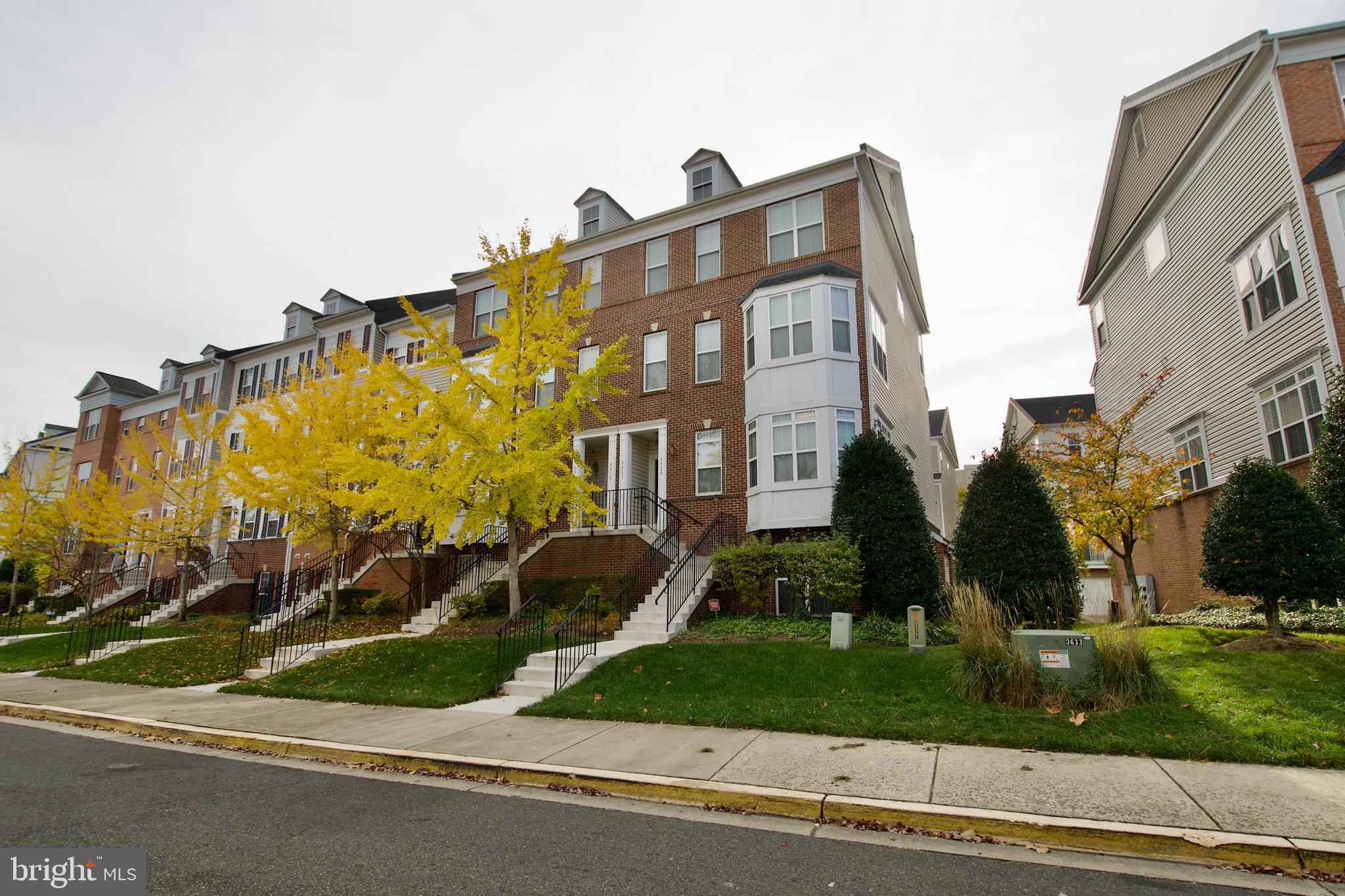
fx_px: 598
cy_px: 448
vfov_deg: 73.7
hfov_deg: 96.7
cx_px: 672
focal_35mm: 16
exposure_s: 1/1000
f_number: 7.1
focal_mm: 11
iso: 450
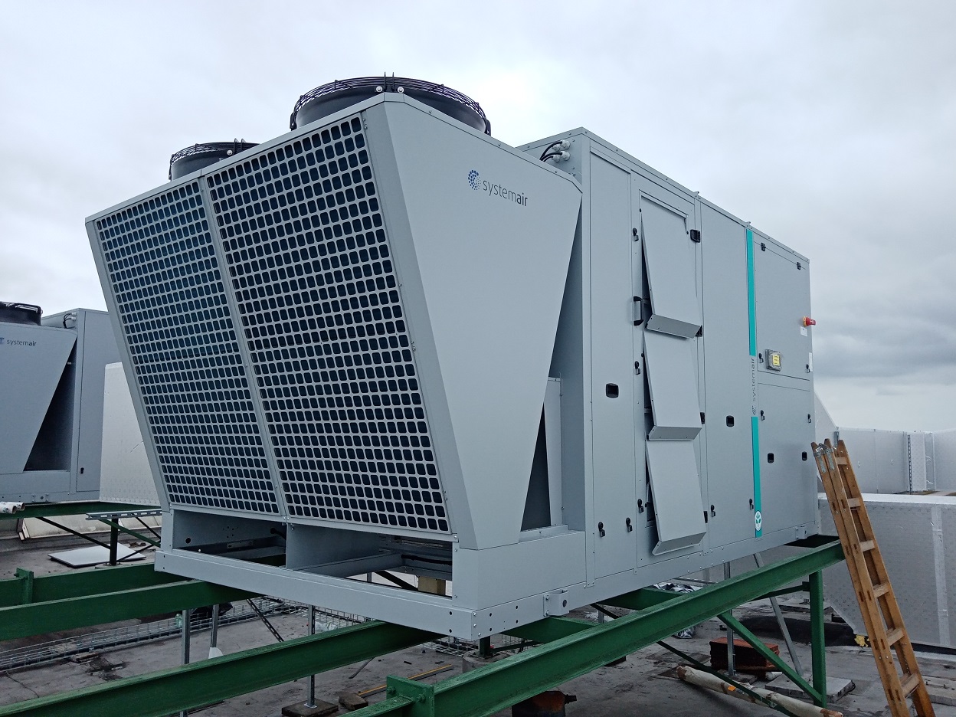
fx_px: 718
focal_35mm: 26
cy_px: 358
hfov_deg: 67.3
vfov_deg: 53.1
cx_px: 478
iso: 113
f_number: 1.8
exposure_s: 1/1071
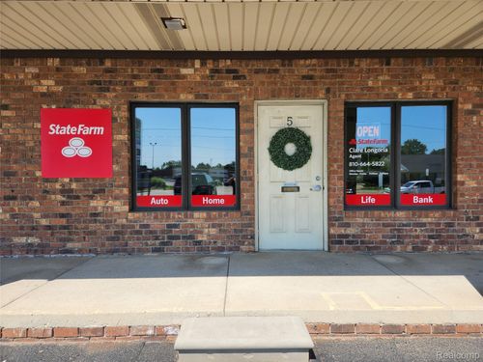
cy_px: 181
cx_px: 242
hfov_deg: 73.9
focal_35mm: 23
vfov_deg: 58.9
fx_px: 321
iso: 20
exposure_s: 1/981
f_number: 1.8
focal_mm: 5.4
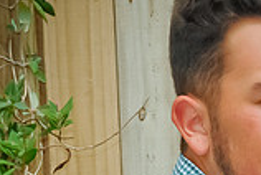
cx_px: 311
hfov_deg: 3.2
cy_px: 241
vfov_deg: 2.2
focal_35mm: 638
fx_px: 4634
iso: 200
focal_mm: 116
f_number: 16
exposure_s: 1/250
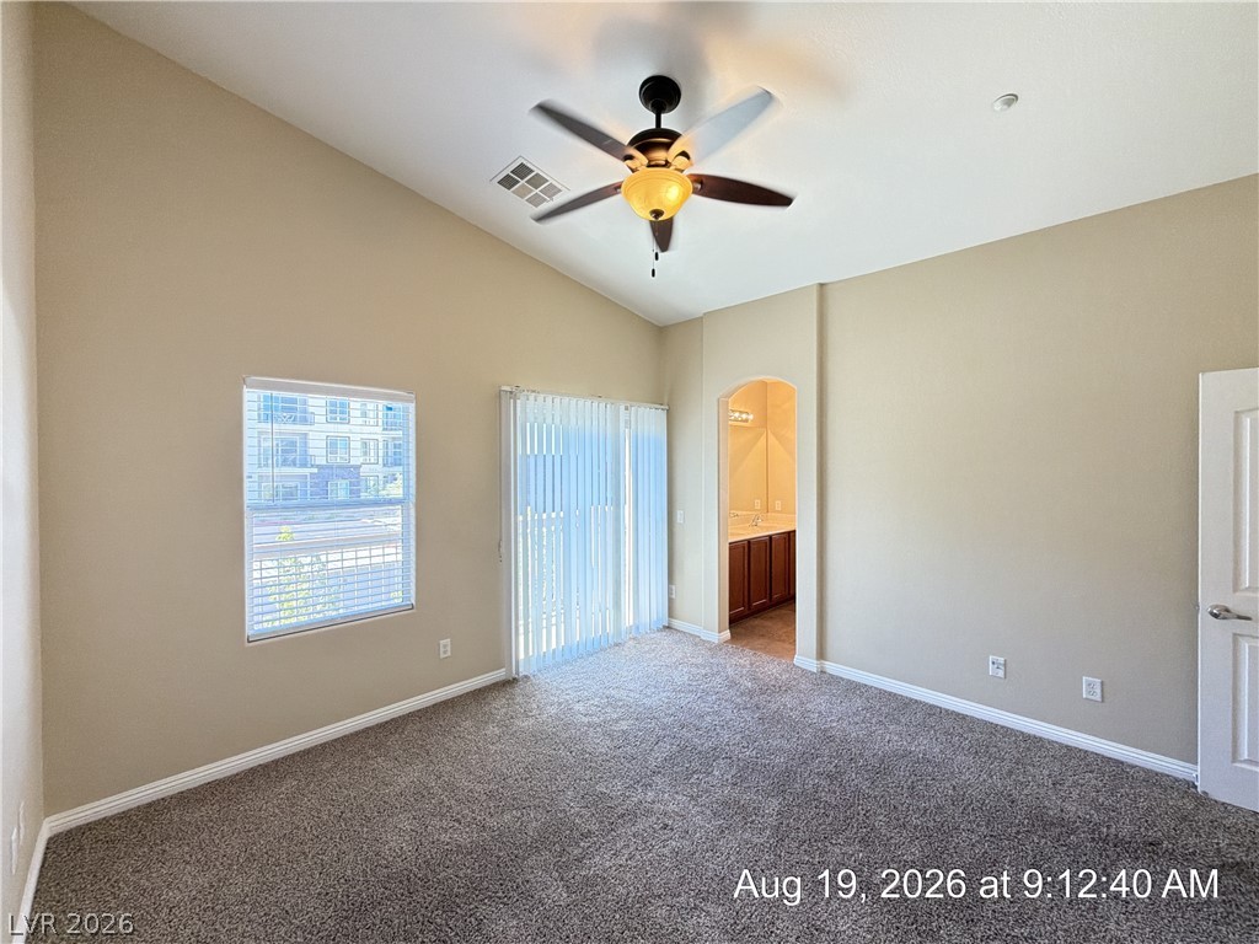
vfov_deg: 85.7
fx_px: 509
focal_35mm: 14
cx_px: 630
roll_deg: -0.1
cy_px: 472
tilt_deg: -1.2
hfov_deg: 102.1
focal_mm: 2.22
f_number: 2.2
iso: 250
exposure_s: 1/60
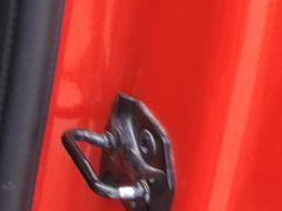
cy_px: -219
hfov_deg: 12.3
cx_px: -375
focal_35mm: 130
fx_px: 1059
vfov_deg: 10.4
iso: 80
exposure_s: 1/40
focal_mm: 4.3
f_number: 3
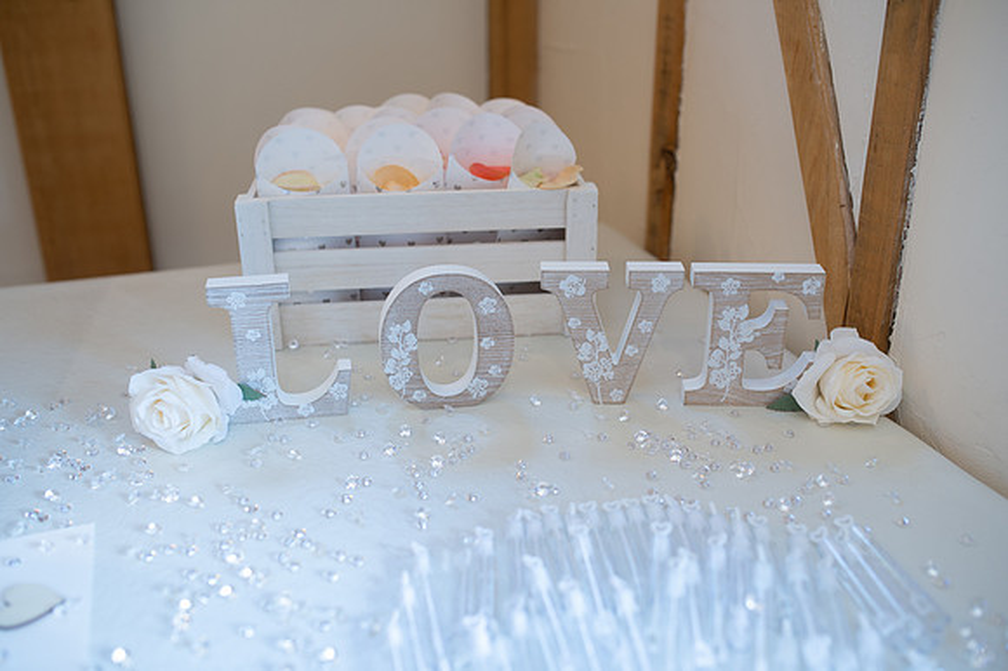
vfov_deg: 37.8
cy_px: 336
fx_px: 979
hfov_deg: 54.5
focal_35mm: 35
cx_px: 504
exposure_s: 1/100
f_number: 2.8
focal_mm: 35
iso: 400
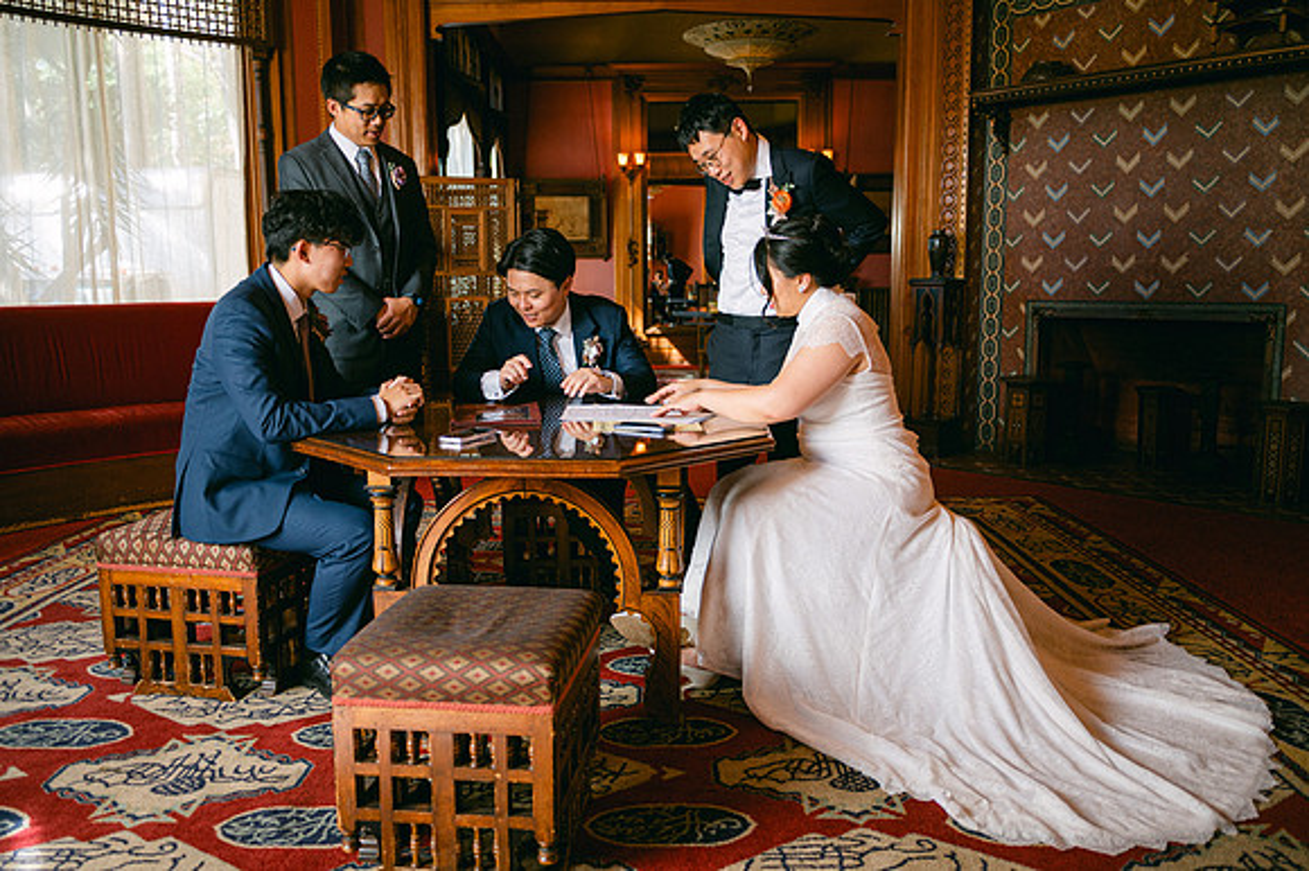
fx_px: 1017
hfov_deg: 65.5
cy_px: 436
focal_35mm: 28
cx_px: 654
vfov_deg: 46.4
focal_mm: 28
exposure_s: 1/125
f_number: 2.8
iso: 360
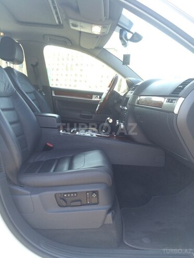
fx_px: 217
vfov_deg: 61.7
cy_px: 129
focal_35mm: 29
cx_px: 97
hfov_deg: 48.2
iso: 40
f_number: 2.2
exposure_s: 1/100
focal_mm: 4.15
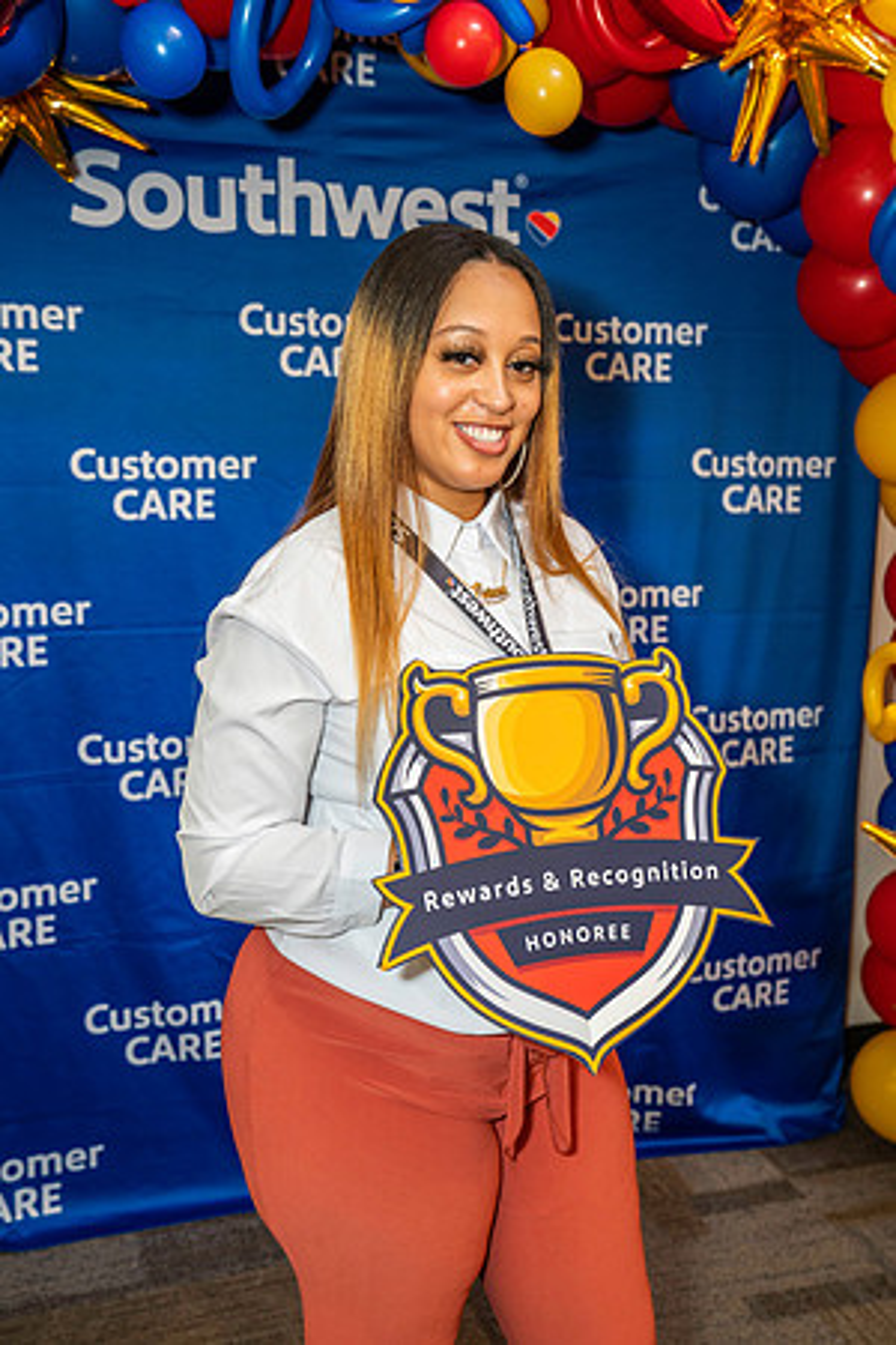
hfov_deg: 33.4
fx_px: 1493
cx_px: 448
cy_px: 672
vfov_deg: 48.5
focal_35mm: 40
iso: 2000
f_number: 4.5
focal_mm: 40
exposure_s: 1/160
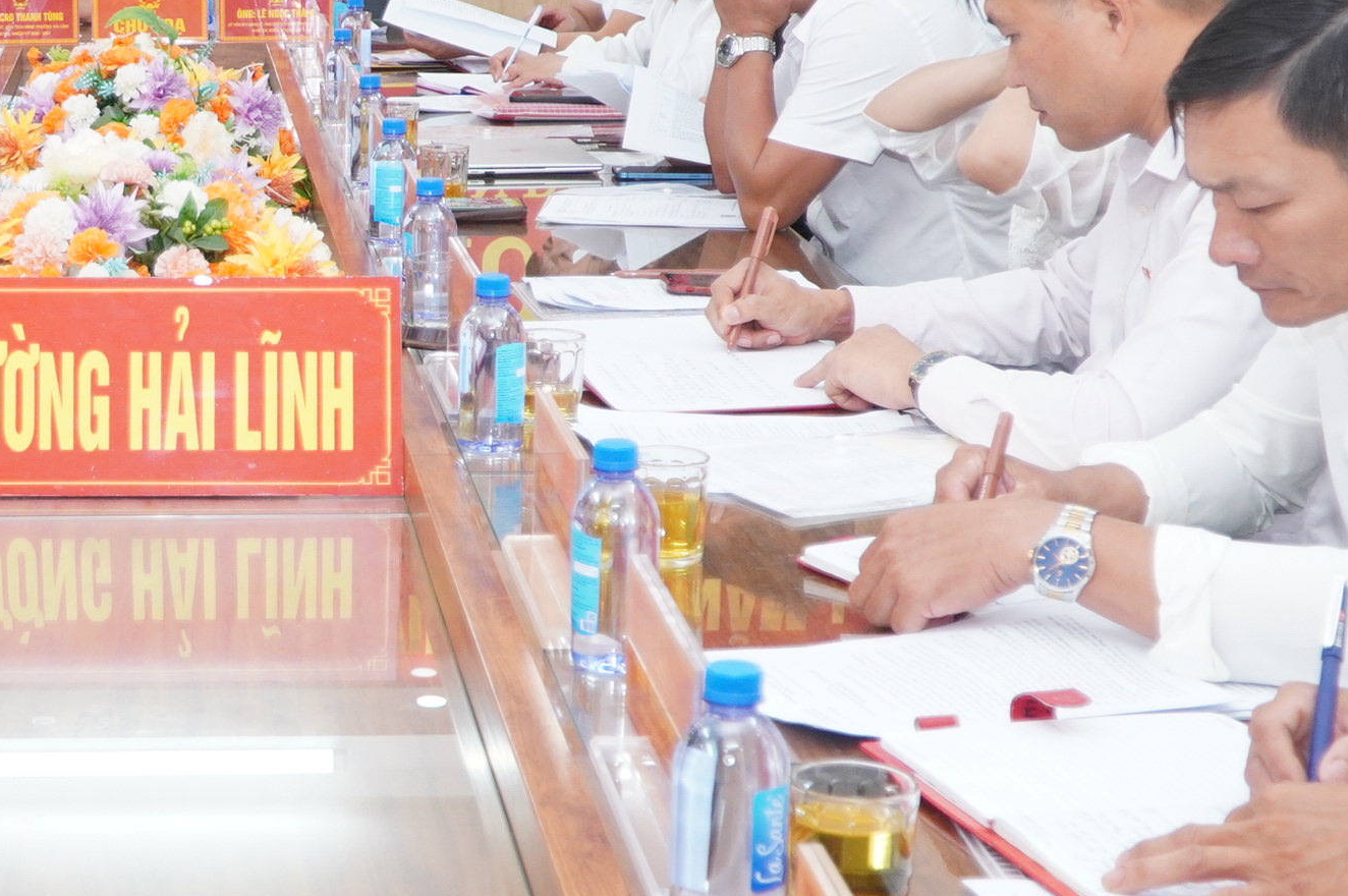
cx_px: 93
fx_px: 2806
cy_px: 417
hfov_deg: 26.0
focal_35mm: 75
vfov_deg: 18.1
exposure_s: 1/160
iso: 1000
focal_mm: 22
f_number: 4
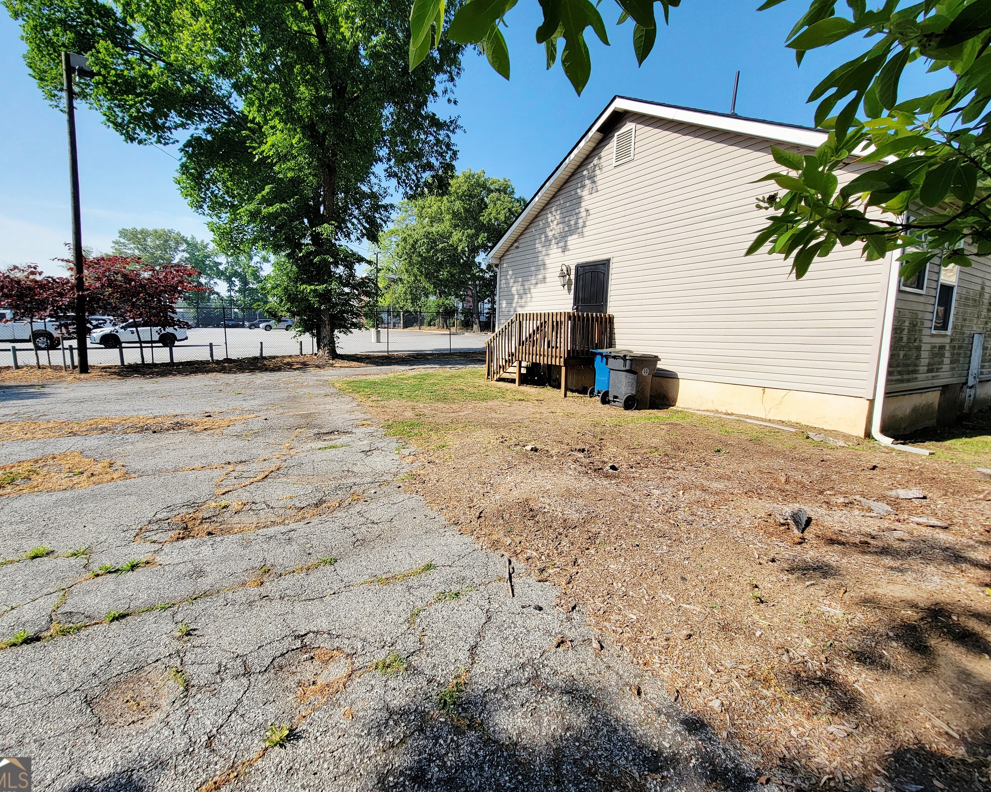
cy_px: 388
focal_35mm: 14
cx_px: 455
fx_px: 411
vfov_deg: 88.0
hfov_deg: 100.5
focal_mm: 2.2
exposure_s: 1/1429
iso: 50
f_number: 2.2
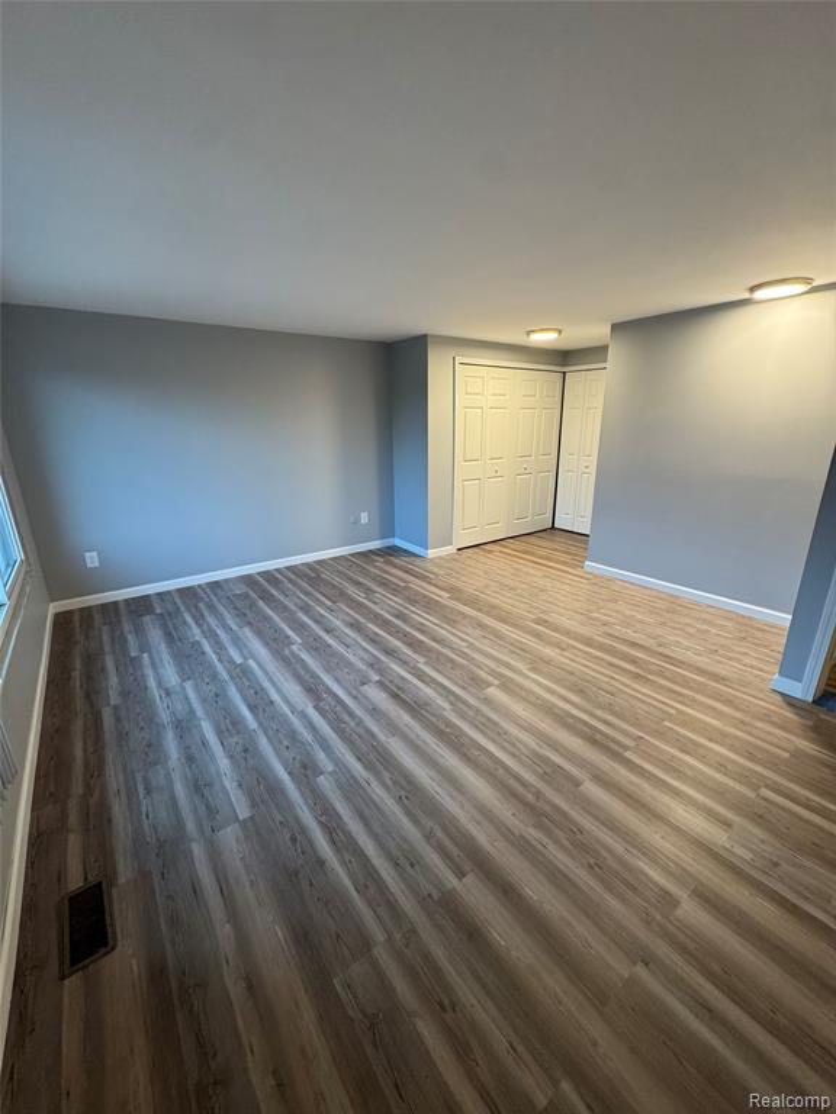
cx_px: 418
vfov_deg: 102.1
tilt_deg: -16.4
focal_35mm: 14
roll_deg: +1.7
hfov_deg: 85.7
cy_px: 557
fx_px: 451
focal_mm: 2.22
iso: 320
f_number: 2.2
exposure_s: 1/60
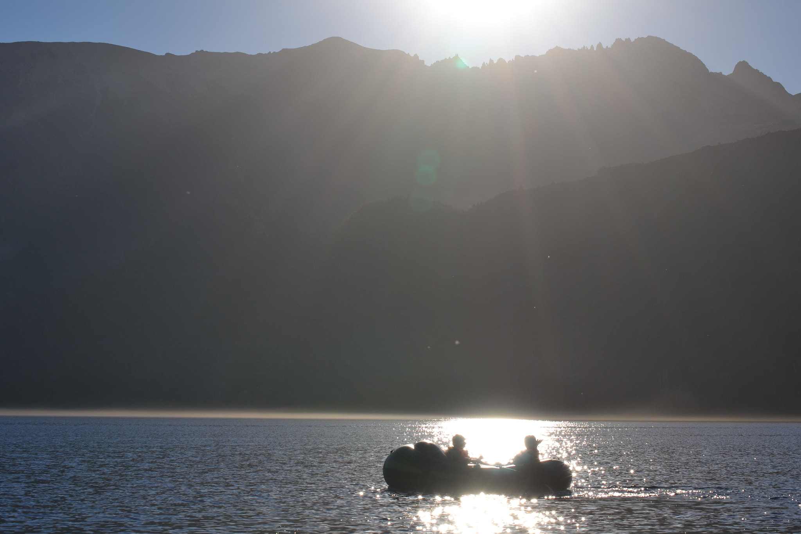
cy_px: 267
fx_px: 1835
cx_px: 400
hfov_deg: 24.6
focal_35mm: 82
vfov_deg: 16.6
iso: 100
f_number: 11
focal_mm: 55
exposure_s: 1/500
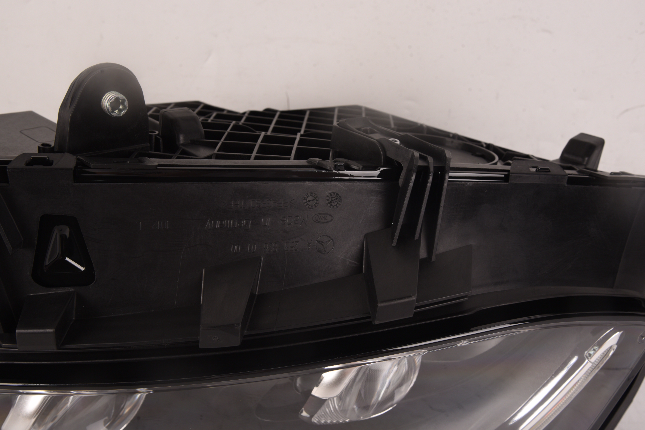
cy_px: 215
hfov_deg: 42.7
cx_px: 322
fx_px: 824
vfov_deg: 29.3
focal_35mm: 46
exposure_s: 1/80
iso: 100
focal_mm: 46
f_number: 13
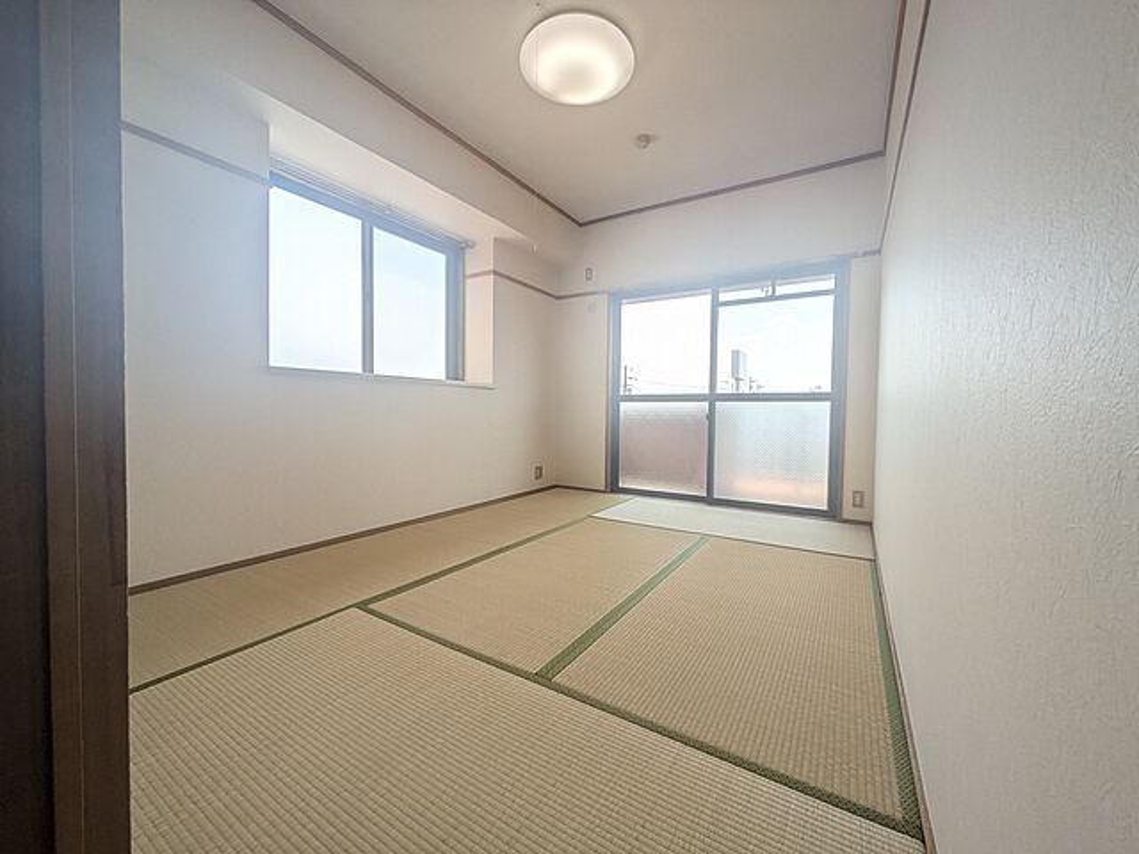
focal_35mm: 14
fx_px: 461
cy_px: 427
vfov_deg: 85.7
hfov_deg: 102.1
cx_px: 570
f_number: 2.2
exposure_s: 1/479
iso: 49
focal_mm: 1.83
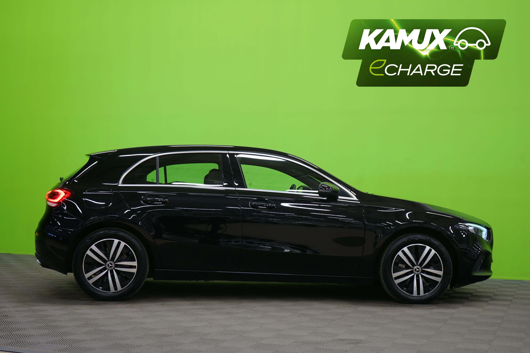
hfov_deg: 38.2
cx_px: 265
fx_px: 765
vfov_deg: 26.0
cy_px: 176
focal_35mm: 52
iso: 400
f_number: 4.5
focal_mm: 52
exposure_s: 1/10
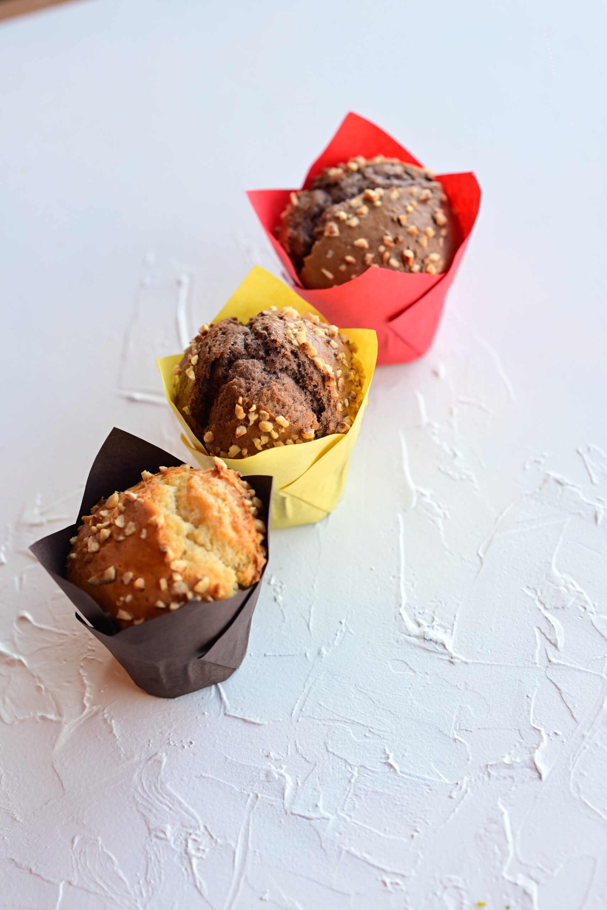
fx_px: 2149
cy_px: 455
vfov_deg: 23.9
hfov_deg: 16.1
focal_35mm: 85
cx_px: 304
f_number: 4
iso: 500
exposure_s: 1/160
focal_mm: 85
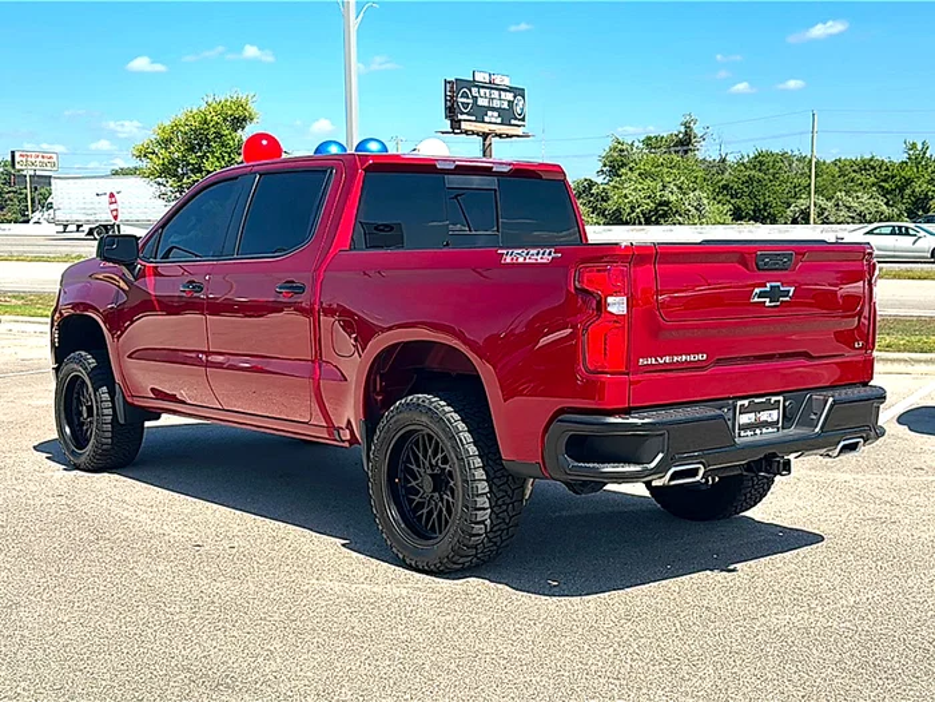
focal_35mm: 39
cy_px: 351
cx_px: 468
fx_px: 1053
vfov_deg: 36.8
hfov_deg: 47.9
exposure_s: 1/3891
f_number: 1.78
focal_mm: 6.86
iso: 80
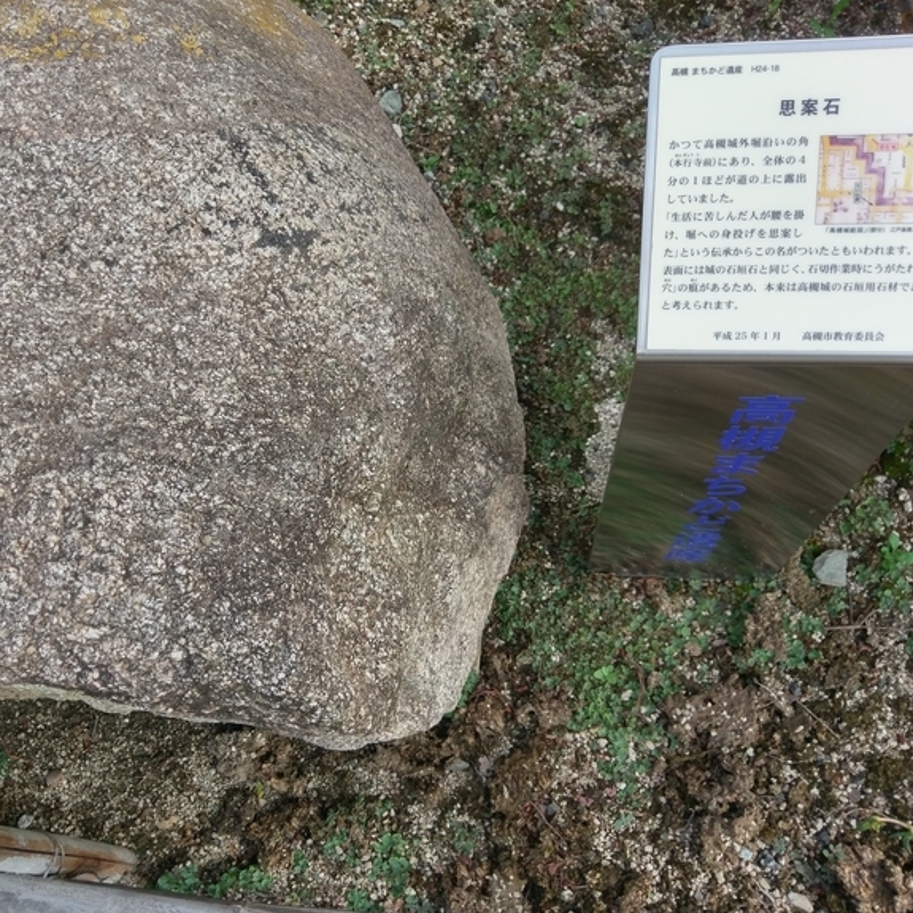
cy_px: 454
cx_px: 367
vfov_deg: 51.1
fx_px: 955
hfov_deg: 50.8
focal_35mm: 32
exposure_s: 1/561
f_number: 1.8
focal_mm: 4.58
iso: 100
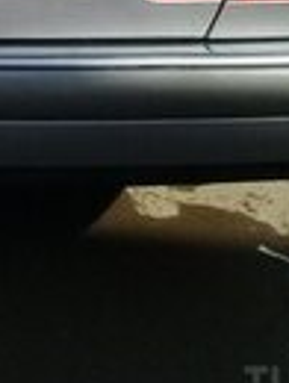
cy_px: -295
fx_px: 1309
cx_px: -68
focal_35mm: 118
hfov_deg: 12.3
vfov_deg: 14.7
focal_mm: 3.3
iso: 50
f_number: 2.2
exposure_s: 1/917
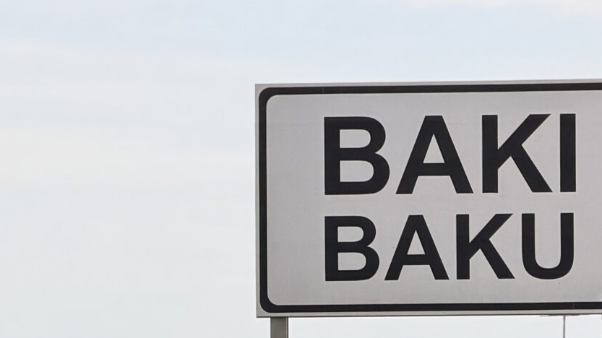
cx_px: 337
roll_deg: +1.2
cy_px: 492
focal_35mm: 335
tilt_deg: +0.6
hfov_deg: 6.4
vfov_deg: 3.6
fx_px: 5346
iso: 20
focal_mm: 16.89
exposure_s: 1/638
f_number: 2.8
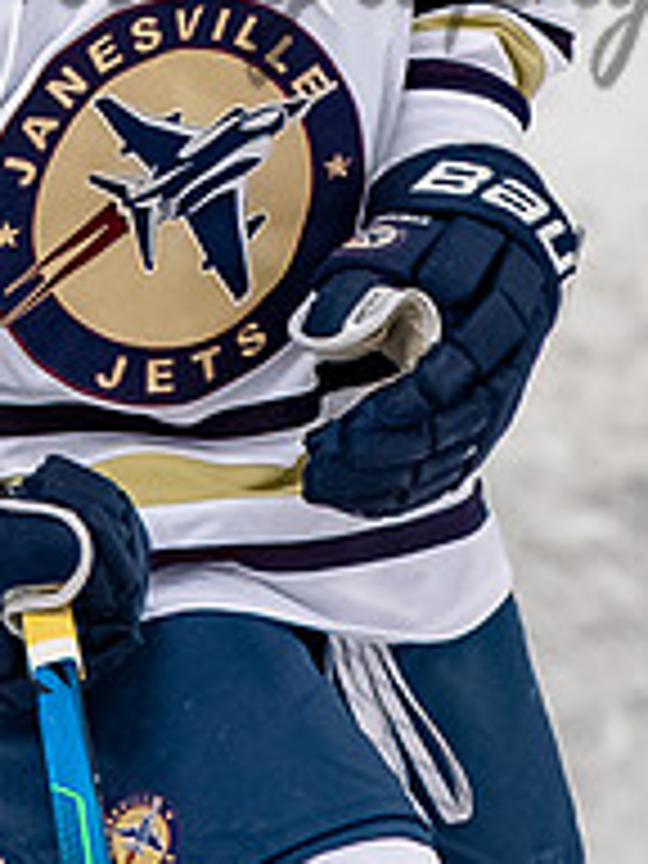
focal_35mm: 1358
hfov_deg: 1.1
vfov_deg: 1.5
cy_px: -434
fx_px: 33895
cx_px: 196
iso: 2000
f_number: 3.2
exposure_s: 1/800
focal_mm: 185
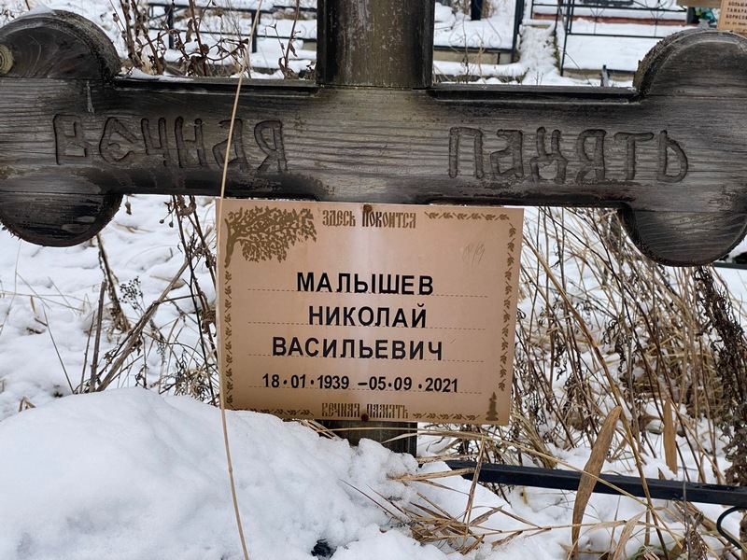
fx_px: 1122
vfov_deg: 28.0
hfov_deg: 36.8
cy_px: 280
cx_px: 374
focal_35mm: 52
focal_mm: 6
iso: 20
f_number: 2
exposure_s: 1/225
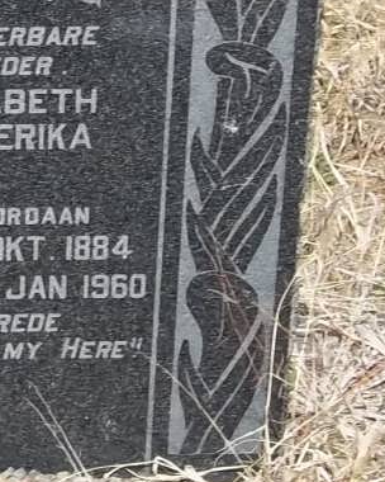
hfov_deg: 9.7
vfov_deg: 12.4
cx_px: -243
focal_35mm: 154
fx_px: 2193
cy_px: 13
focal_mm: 8.8
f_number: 3.6
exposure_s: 1/640
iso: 80
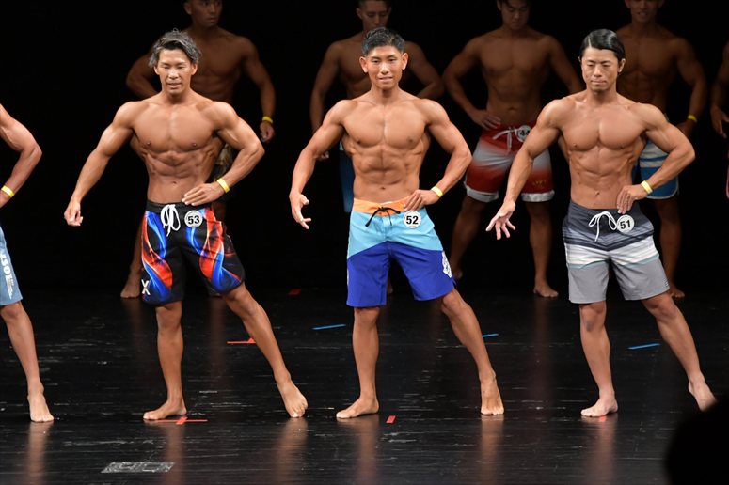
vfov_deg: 5.1
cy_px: 242
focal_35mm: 270
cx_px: 364
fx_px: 5465
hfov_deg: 7.6
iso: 3200
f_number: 5.6
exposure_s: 1/400
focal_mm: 180
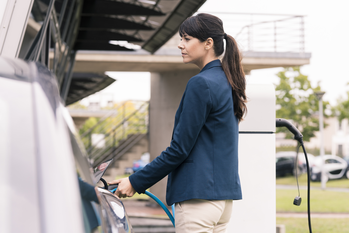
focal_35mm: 85
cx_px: 174
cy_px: 116
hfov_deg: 23.9
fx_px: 824
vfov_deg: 16.1
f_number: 4
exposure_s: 1/250
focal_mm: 85
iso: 200
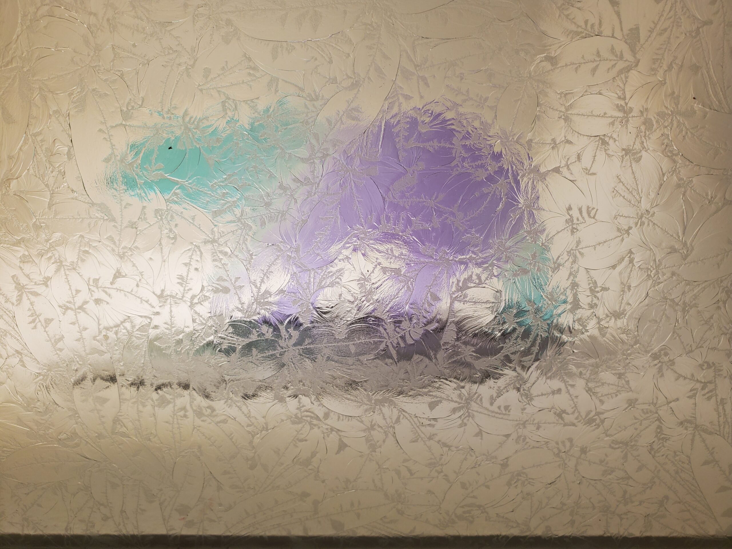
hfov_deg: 67.3
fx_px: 550
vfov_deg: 53.1
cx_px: 366
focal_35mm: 26
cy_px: 274
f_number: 2.4
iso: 50
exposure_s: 1/146
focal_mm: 4.3
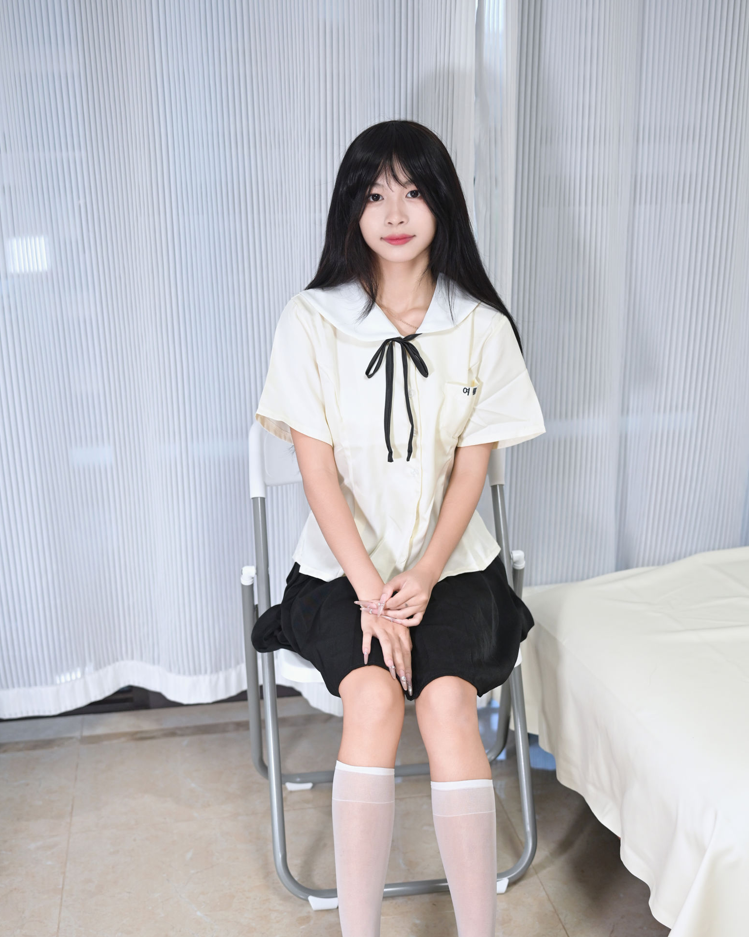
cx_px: 416
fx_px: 1275
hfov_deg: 32.7
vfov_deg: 40.3
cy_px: 530
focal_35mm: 46
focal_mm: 35
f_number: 2.2
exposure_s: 1/100
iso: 900
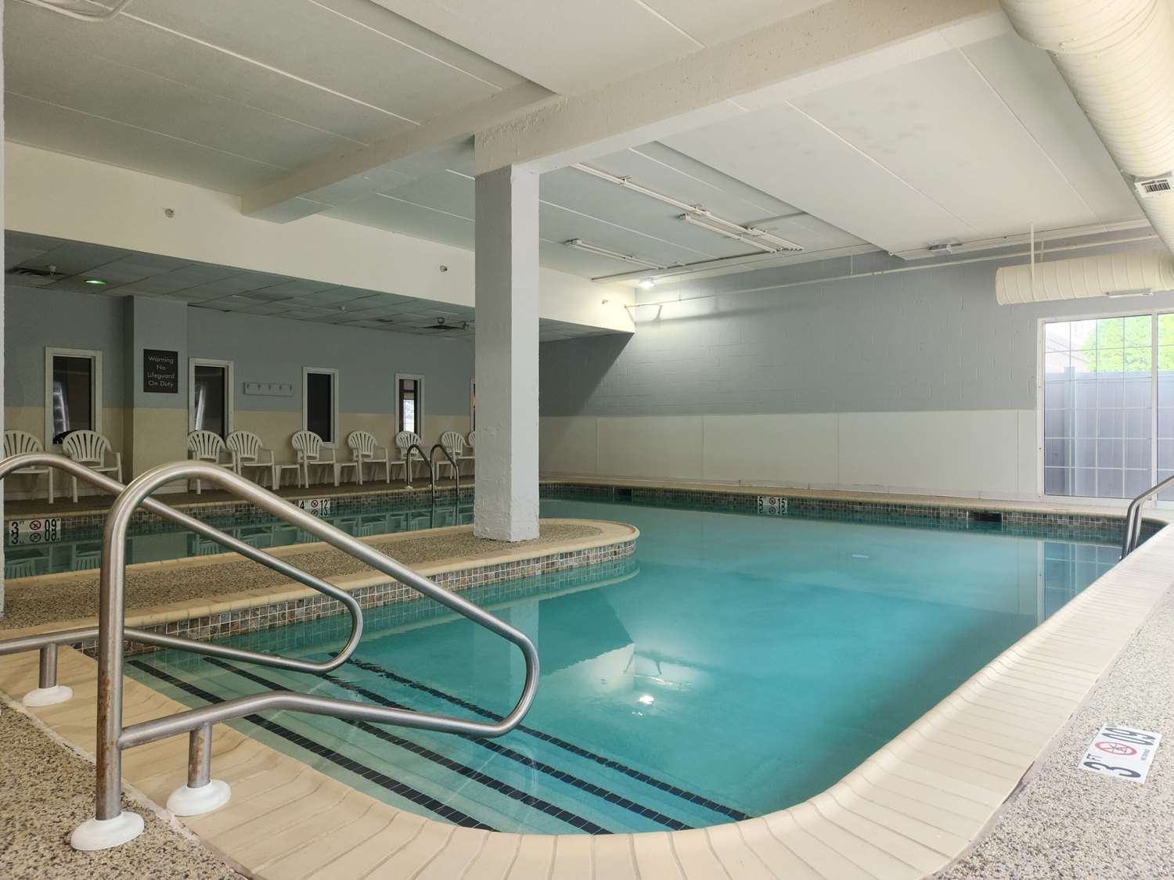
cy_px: 440
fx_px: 780
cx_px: 587
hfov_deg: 73.9
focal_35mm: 23
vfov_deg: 58.9
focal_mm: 5.4
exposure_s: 1/60
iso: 50
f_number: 1.8
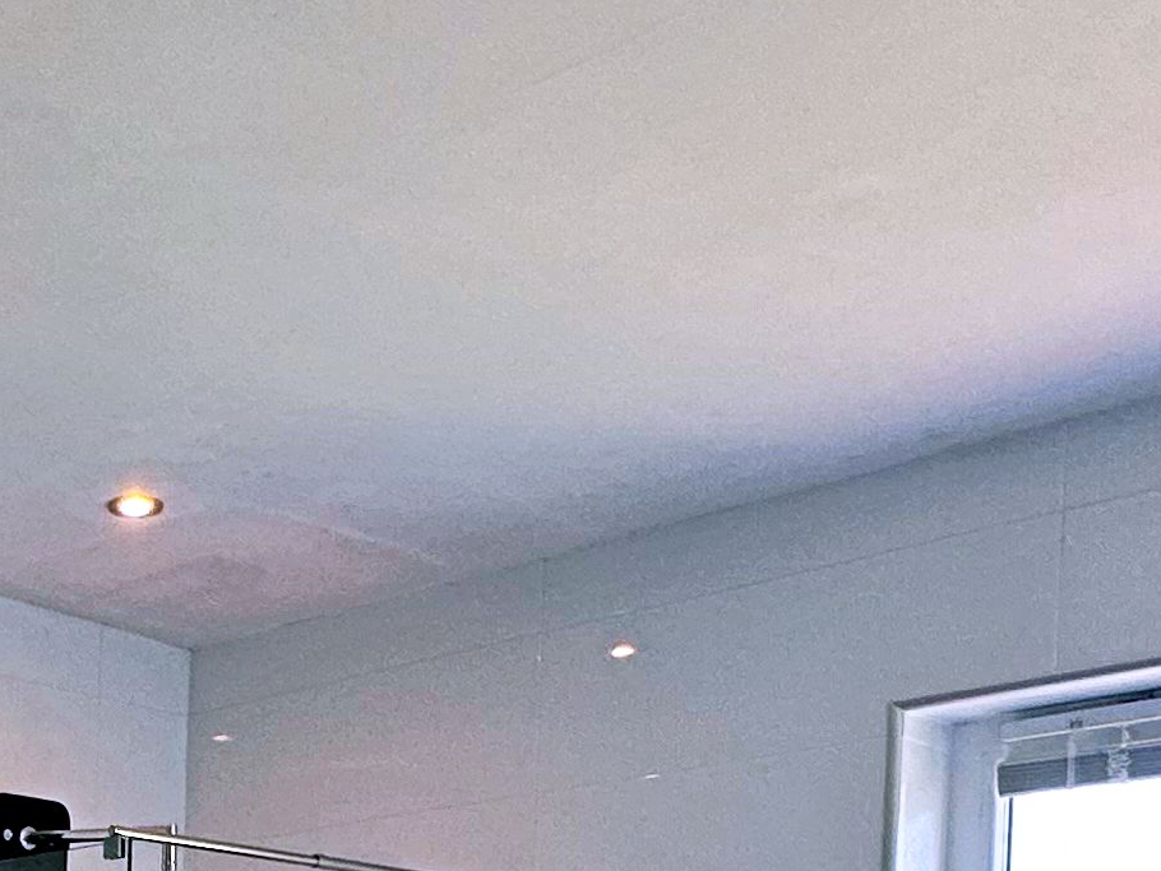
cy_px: 1271
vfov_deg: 20.5
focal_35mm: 62
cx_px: -212
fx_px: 2080
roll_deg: -1.4
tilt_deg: -2.8
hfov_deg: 27.6
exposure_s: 1/100
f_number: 2.2
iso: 80
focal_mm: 2.22
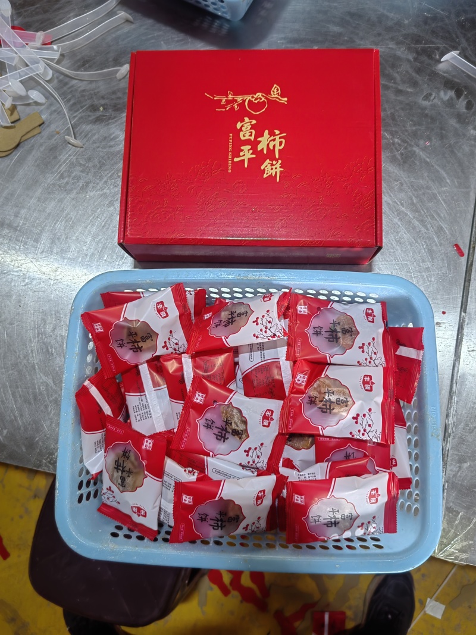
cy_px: 318
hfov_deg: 51.3
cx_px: 238
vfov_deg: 65.3
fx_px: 495
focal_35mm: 27
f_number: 1.9
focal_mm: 5.52
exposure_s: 1/50
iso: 80
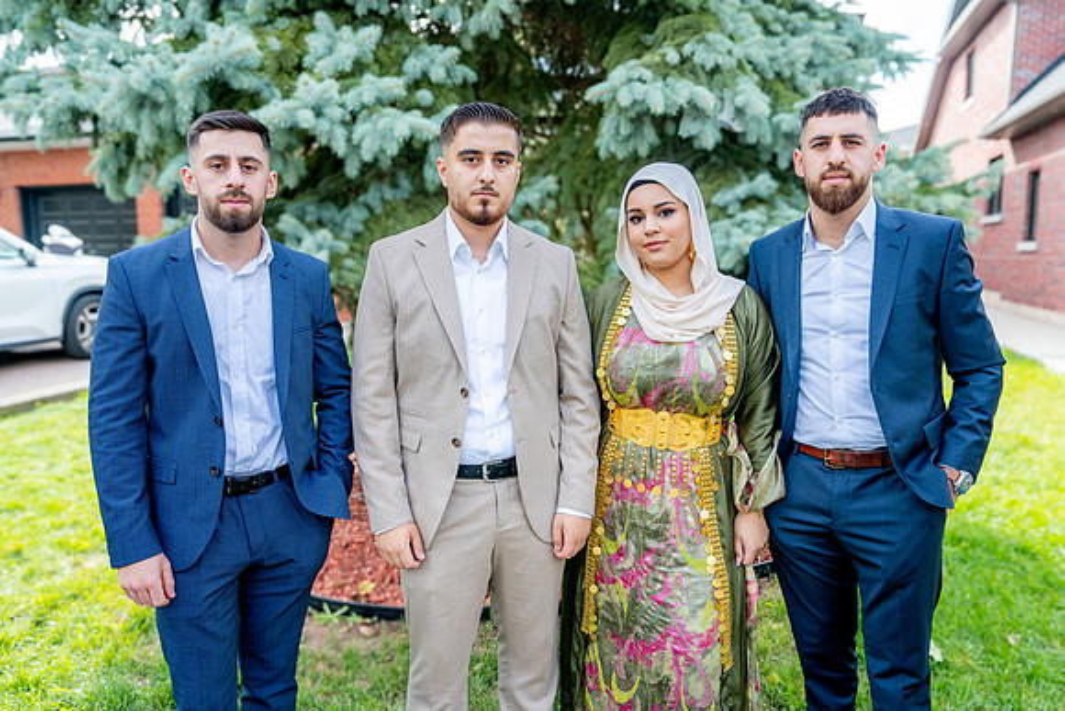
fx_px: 769
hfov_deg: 69.4
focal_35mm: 26
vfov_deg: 49.6
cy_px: 356
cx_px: 532
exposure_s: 1/400
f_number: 5
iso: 320
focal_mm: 26
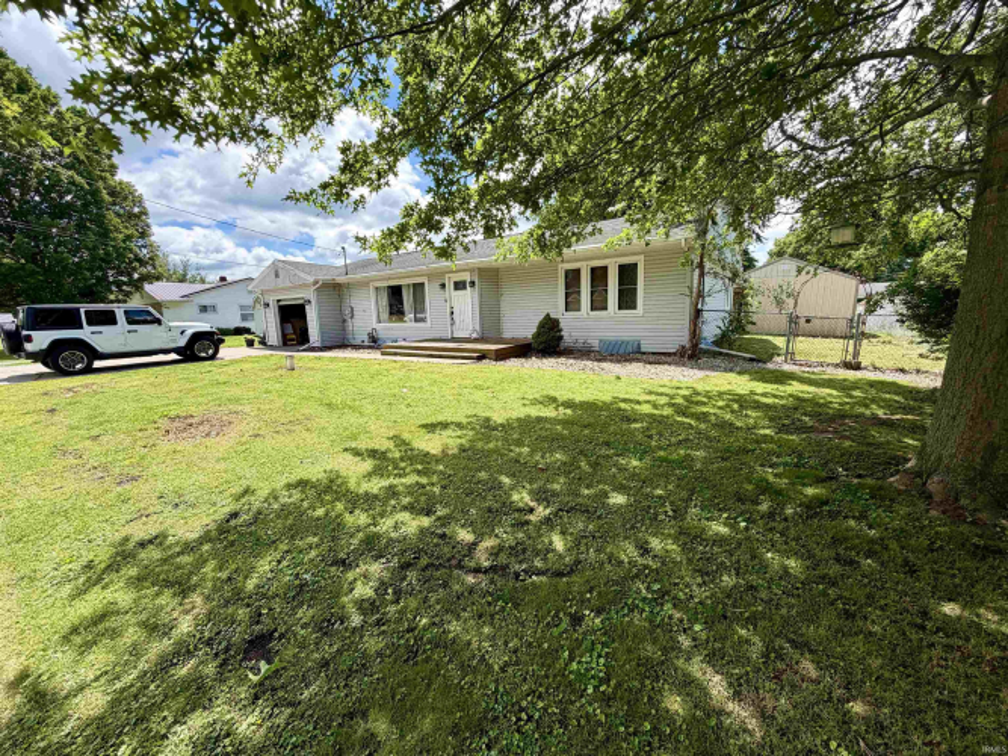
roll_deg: +2.5
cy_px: 378
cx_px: 504
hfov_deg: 102.1
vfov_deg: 85.7
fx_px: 408
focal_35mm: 14
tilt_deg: -8.9
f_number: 2.2
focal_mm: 2.22
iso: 40
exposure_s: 1/770
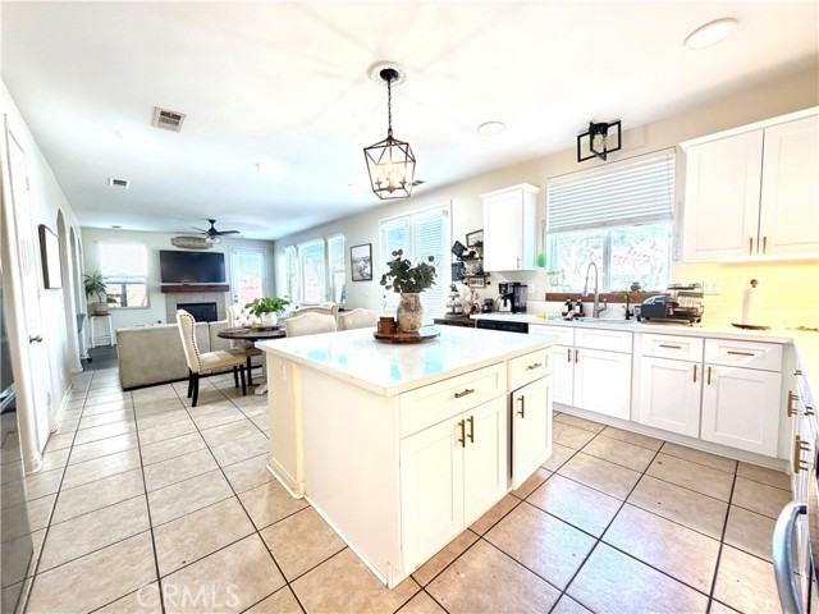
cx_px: 410
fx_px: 331
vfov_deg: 85.7
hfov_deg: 102.1
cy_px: 307
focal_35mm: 14
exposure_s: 1/60
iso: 320
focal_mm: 2.22
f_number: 2.2
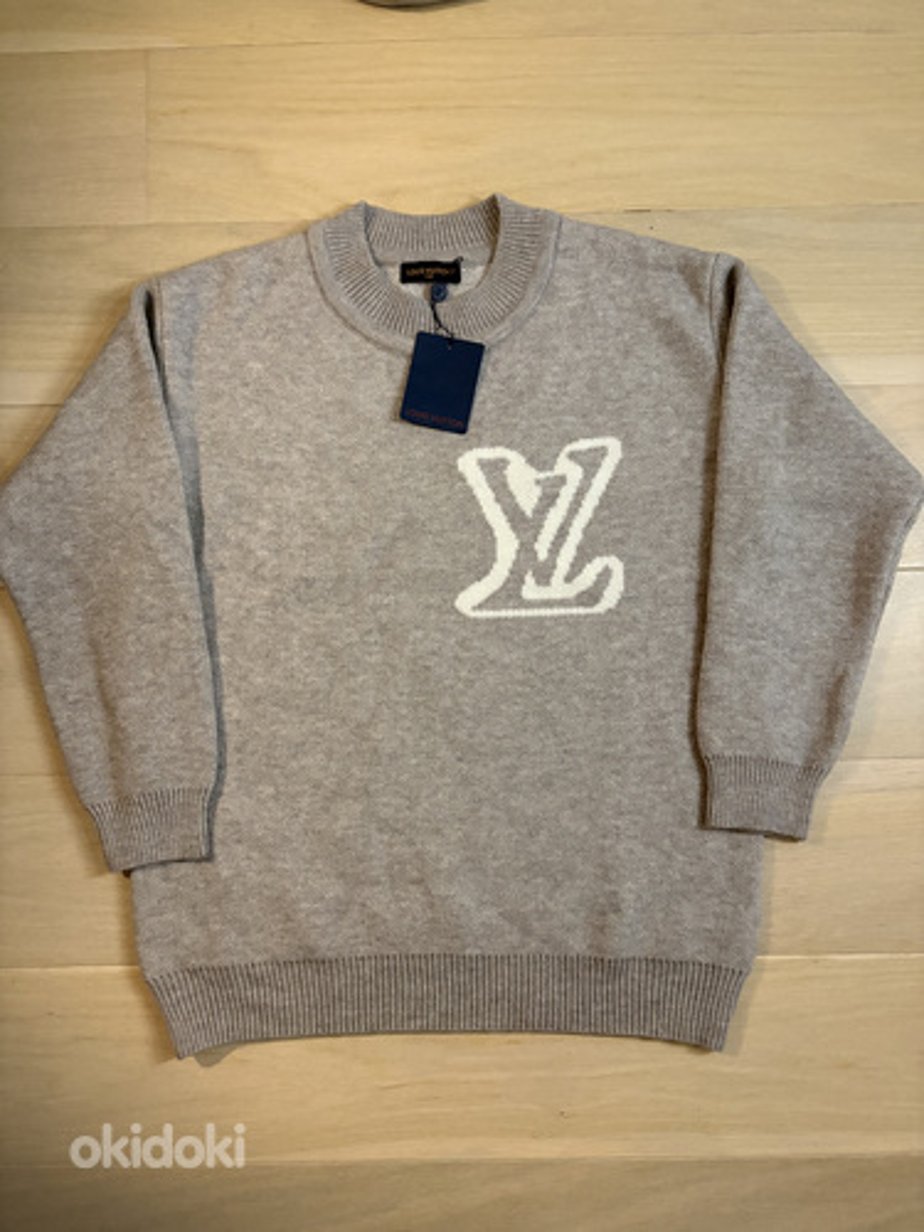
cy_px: 616
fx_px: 925
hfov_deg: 53.1
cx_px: 462
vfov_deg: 67.3
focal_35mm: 26
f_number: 1.6
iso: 500
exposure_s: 1/51
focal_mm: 5.96
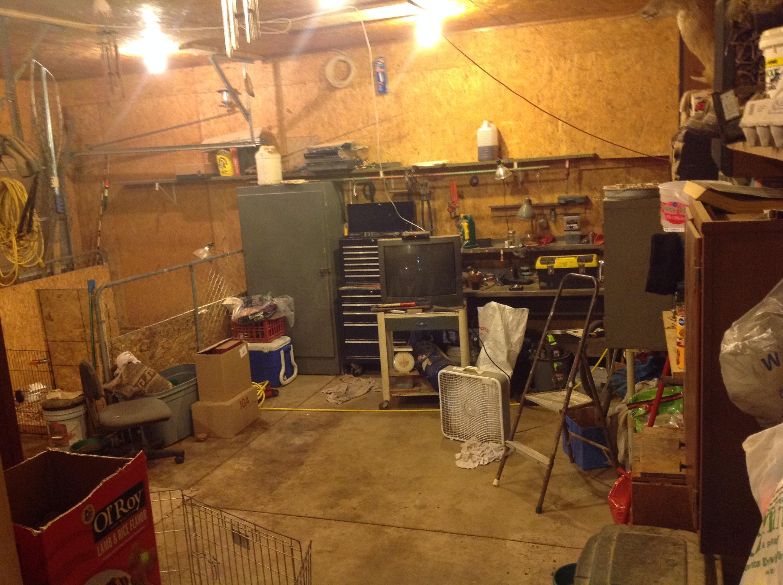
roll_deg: +4.2
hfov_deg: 52.7
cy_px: 292
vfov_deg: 40.6
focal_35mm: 35
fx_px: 791
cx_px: 392
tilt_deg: -9.3
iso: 250
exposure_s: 1/15
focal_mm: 4.28
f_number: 2.4
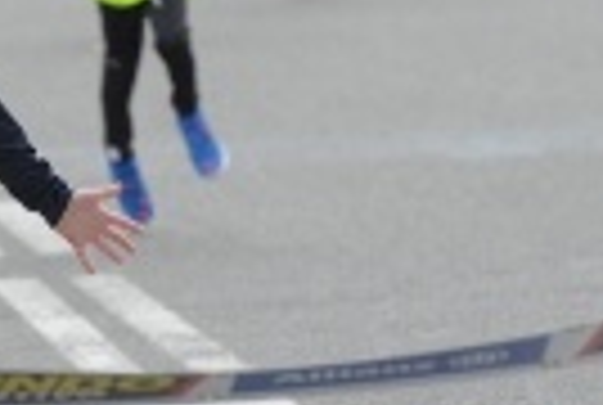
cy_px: 16
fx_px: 10593
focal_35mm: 631
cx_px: -196
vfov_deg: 2.2
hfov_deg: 3.3
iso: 1000
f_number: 5
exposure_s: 1/2000
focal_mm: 170
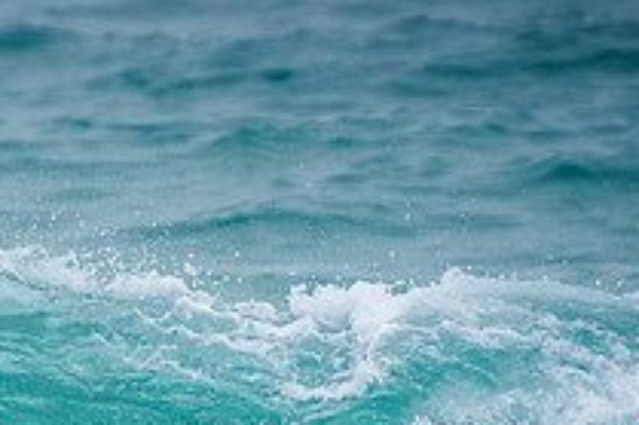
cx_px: -55
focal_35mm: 1666
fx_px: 29547
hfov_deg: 1.2
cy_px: 466
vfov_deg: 0.8
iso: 720
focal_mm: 400
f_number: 5.6
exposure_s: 1/2000
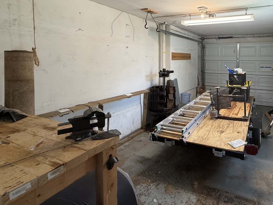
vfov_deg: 61.8
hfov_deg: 74.6
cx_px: 197
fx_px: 166
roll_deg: -0.4
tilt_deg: -4.6
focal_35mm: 21
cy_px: 67
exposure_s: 1/60
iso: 160
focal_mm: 2.22
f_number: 2.2
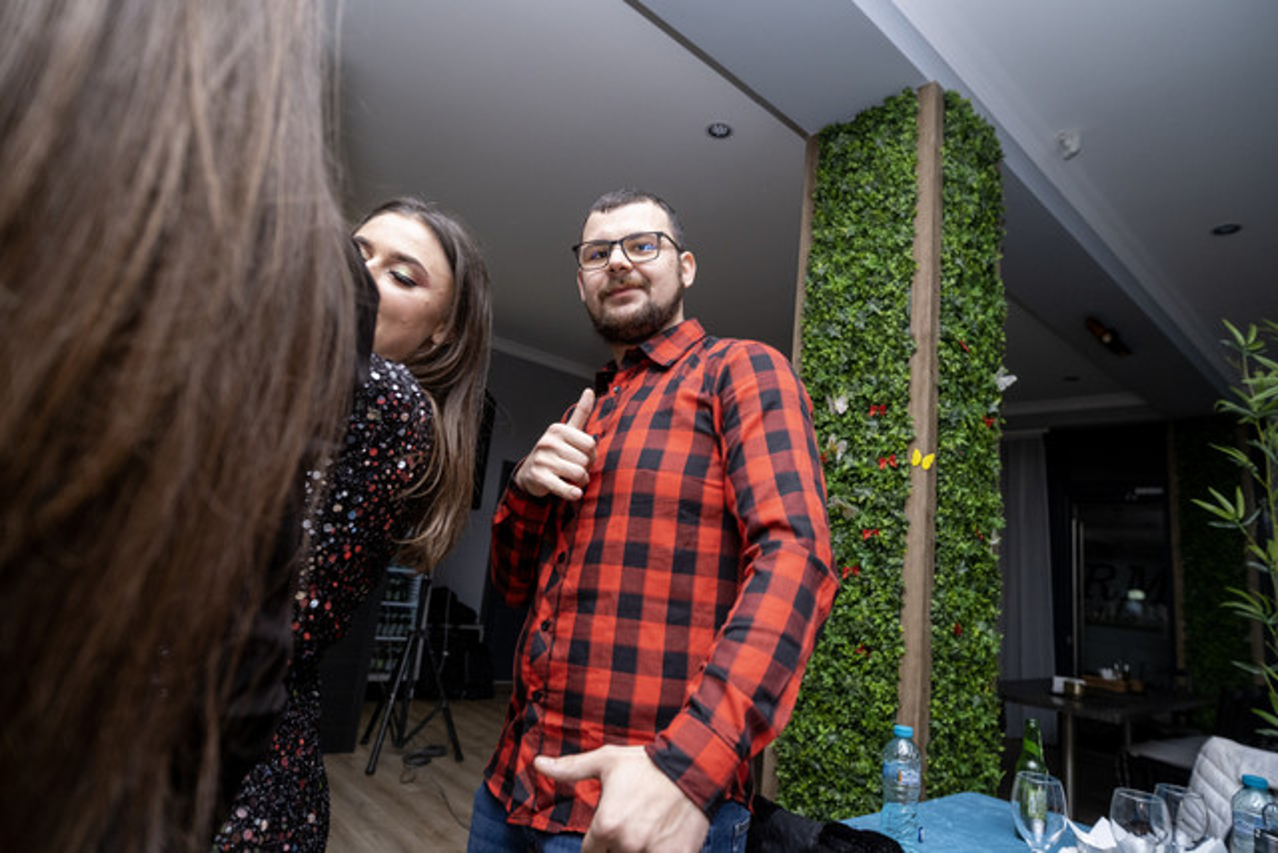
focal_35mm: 20
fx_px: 710
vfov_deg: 62.0
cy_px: 426
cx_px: 639
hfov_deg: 84.0
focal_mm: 13
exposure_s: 1/200
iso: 500
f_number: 2.2
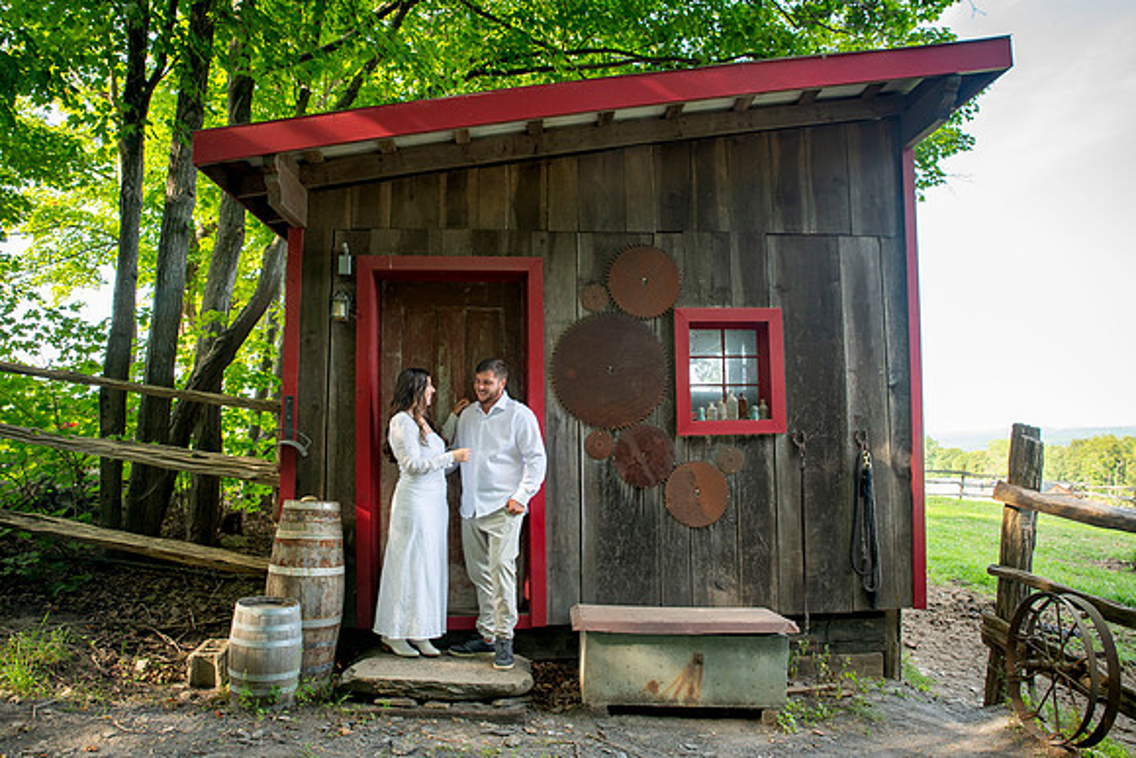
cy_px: 373
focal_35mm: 25
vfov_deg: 50.6
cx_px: 562
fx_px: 802
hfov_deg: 70.6
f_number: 5
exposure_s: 1/125
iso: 400
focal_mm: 24
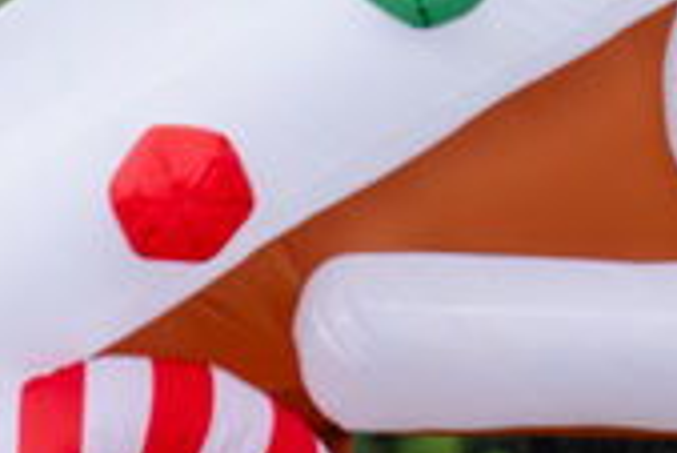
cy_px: 1668
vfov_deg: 1.2
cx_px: 1419
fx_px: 22322
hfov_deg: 1.7
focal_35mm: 1186
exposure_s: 1/320
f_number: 8
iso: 640
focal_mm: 160
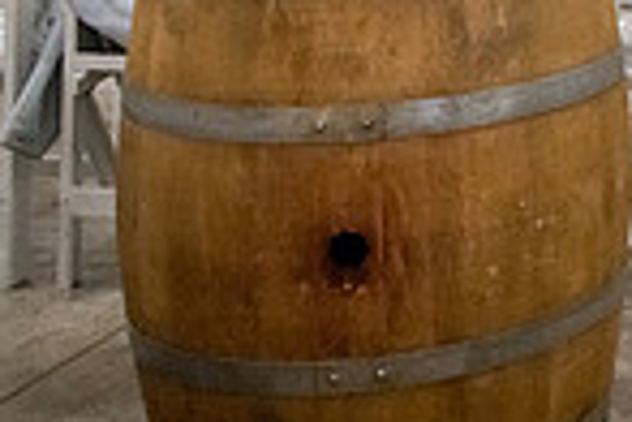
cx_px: 1092
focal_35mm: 95
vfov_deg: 13.3
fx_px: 1668
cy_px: -273
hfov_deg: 17.8
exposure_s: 1/320
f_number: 4
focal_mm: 24
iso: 8000
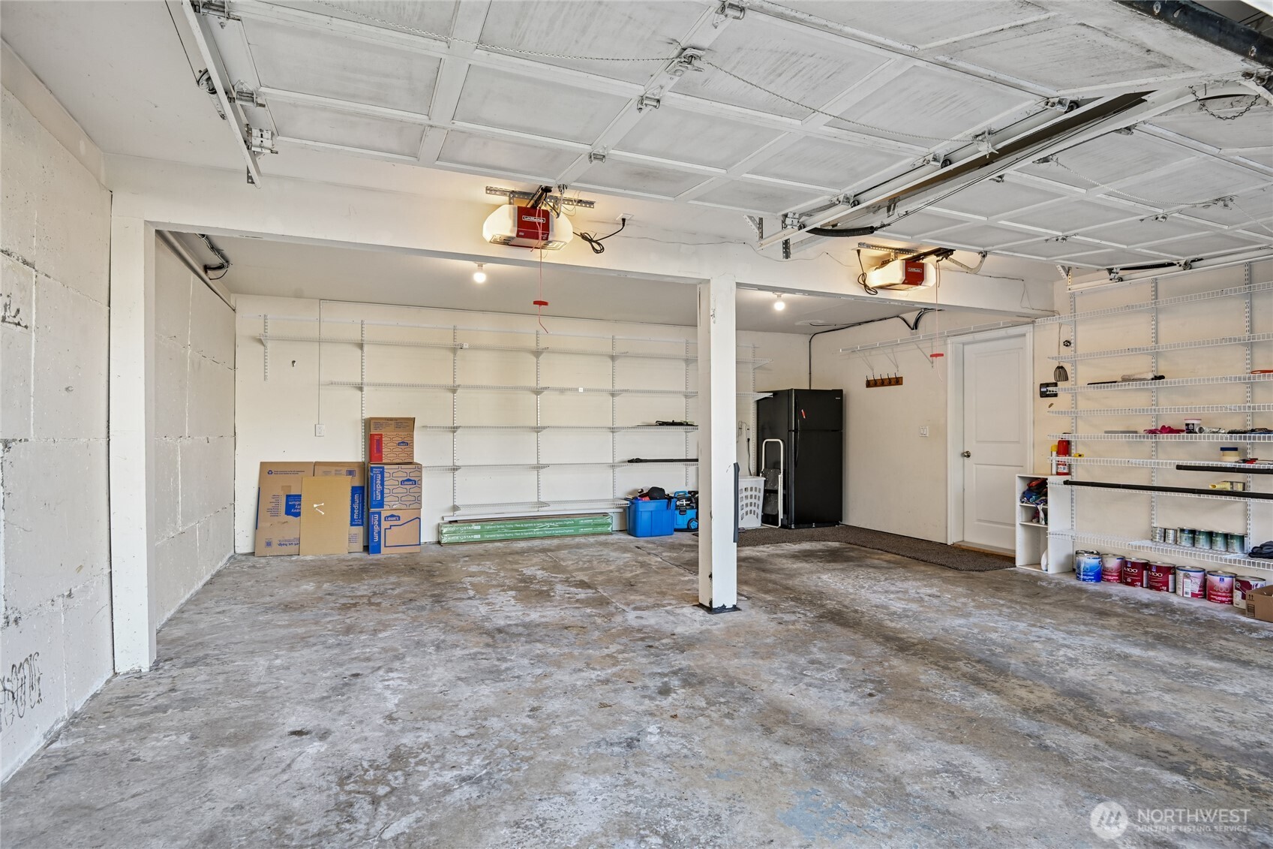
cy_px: 424
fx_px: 672
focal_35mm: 19
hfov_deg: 86.9
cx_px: 636
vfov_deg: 64.5
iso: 400
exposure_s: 1/30
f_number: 8
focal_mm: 19
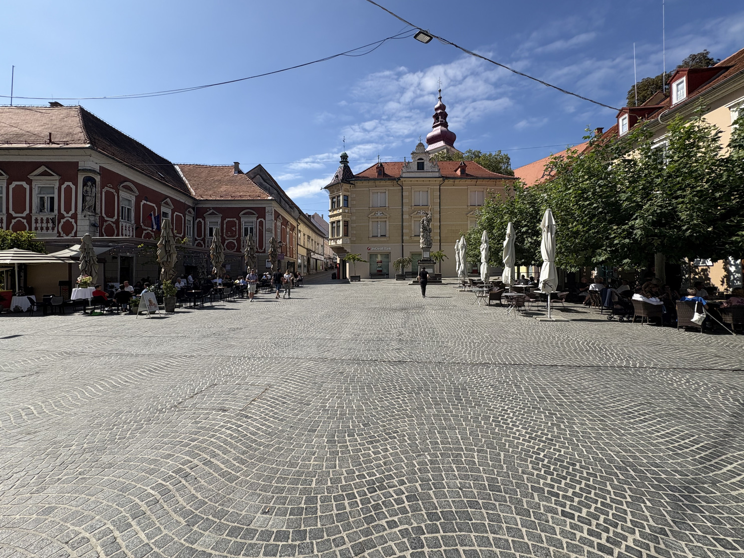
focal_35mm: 15
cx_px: 359
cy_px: 267
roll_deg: +0.7
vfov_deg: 81.7
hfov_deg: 98.1
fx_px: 322
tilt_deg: +2.0
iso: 50
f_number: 2.2
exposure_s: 1/1976
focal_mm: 2.22
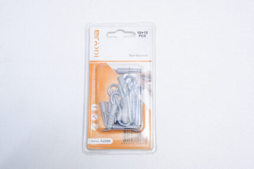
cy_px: 84
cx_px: 127
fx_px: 494
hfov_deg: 28.8
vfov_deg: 19.5
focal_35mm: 70
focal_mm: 70
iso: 3200
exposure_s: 1/200
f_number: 9
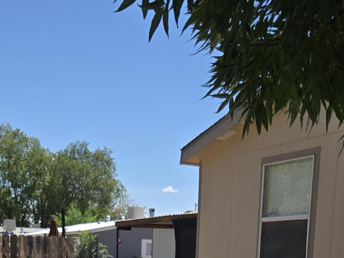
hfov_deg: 24.7
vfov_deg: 16.6
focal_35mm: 79
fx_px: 785
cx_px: 150
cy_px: 408
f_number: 1.8
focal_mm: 5.4
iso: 25
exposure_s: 1/1709
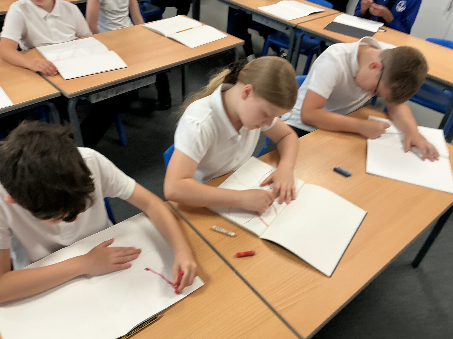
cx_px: 226
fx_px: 380
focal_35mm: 29
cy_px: 170
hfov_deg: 61.7
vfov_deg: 48.2
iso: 80
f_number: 1.8
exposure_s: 1/60
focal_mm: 3
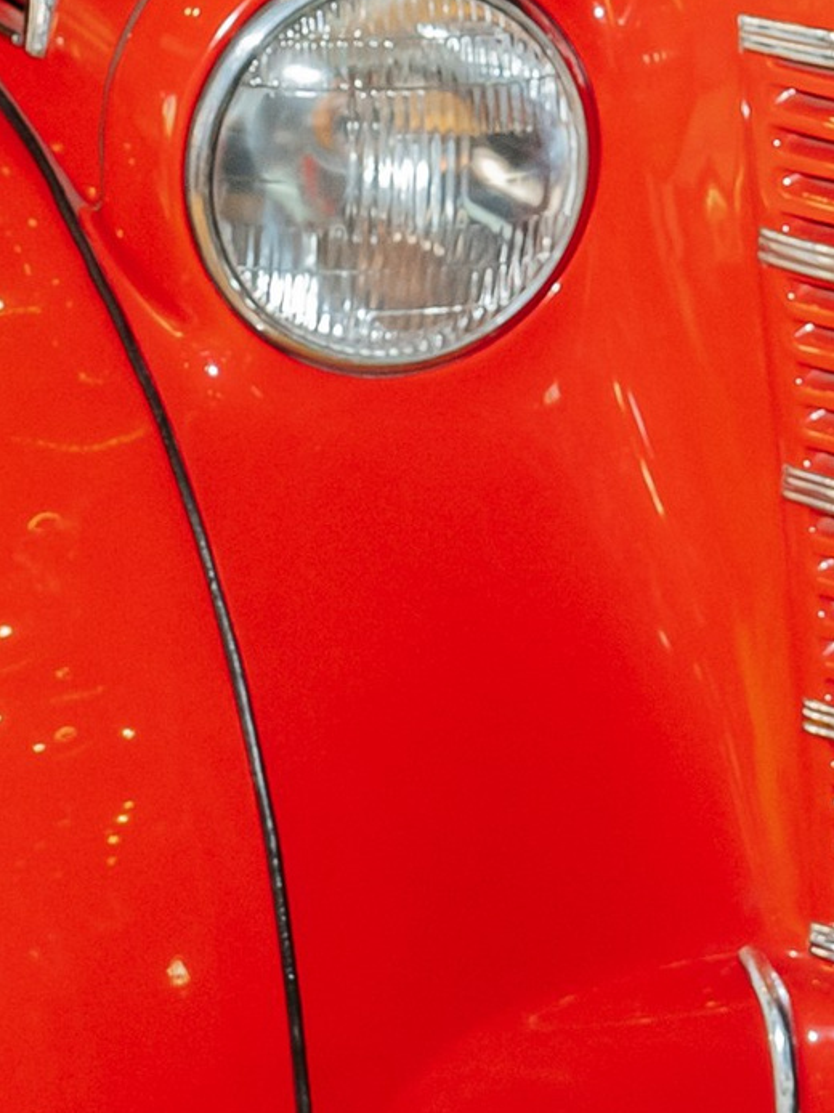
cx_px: 680
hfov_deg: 9.0
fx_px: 5304
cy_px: -318
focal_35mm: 165
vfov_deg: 11.7
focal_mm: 31
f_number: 5
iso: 800
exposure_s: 1/160
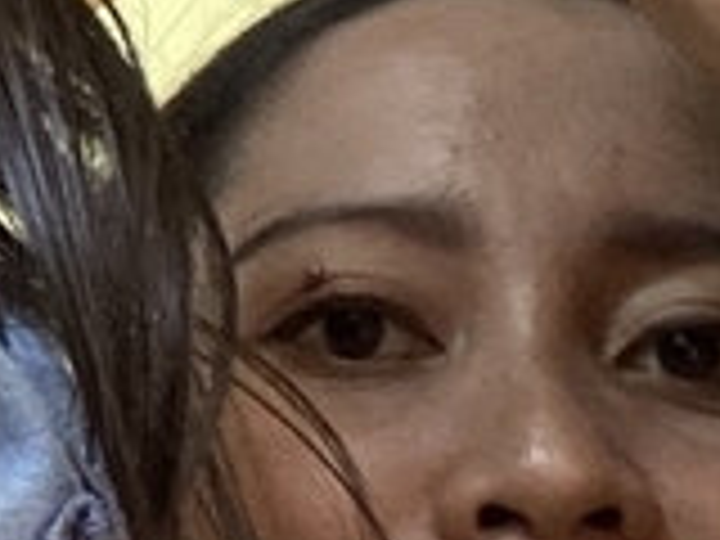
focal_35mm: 173
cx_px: -670
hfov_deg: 10.6
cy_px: 40
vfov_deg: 8.5
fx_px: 3598
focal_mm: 2.71
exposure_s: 1/60
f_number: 2.2
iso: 250
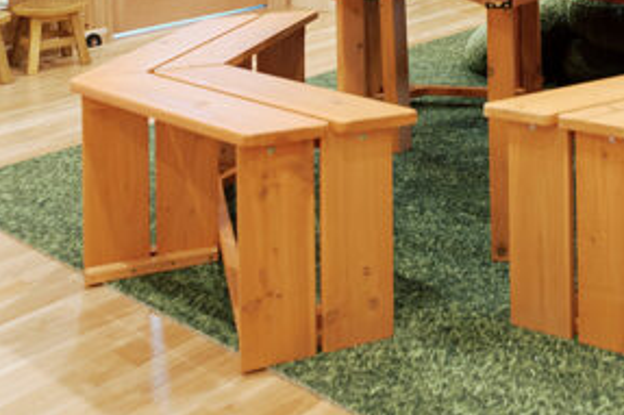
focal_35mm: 52
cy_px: -175
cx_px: 589
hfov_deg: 35.1
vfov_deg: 22.1
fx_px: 909
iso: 500
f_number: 2.8
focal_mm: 14.7
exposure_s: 1/200
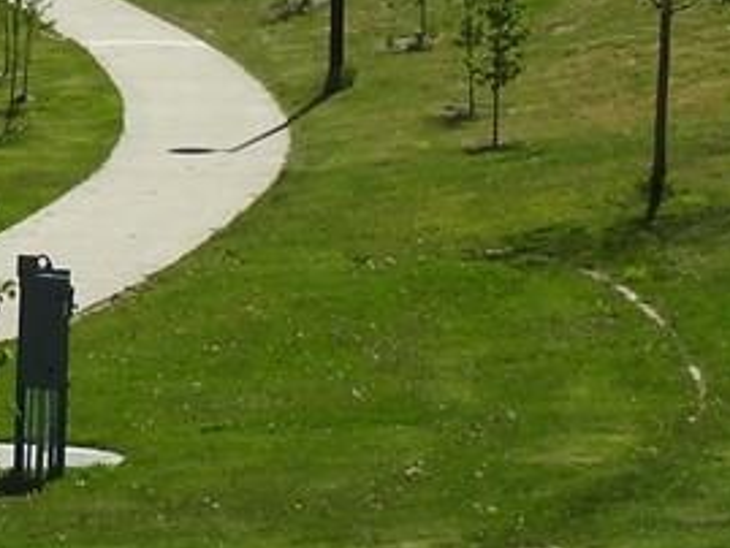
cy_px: -380
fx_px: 4388
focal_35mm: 208
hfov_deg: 9.0
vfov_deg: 7.0
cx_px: -711
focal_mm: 6.3
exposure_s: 1/1600
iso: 100
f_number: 3.8
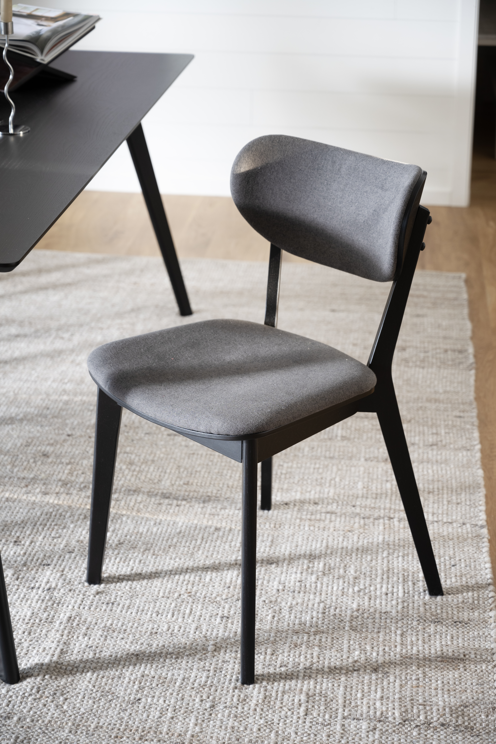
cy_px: 372
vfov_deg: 28.8
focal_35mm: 70
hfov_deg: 19.5
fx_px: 1447
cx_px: 248
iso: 200
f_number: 4
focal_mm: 70
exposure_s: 1/60
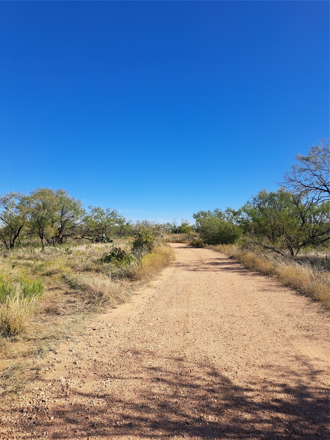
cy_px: 220
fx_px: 305
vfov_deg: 71.6
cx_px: 165
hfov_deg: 56.8
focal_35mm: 24
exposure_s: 1/1227
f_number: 1.8
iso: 50
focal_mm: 5.23
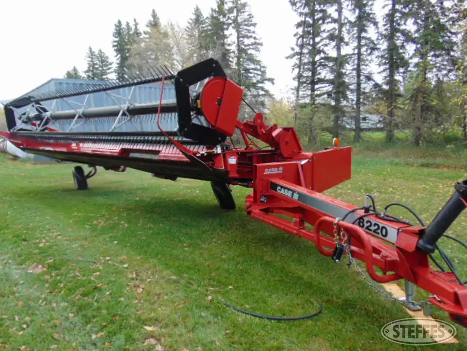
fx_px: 337
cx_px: 234
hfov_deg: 69.4
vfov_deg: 54.9
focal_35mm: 25
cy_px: 176
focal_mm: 4.5
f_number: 3
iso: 80
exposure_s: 1/320
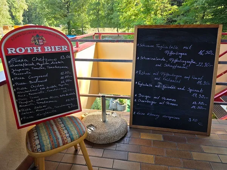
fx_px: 151
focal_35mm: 23
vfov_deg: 58.9
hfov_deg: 73.9
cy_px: 85
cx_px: 114
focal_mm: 6.3
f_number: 1.7
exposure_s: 1/180
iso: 40
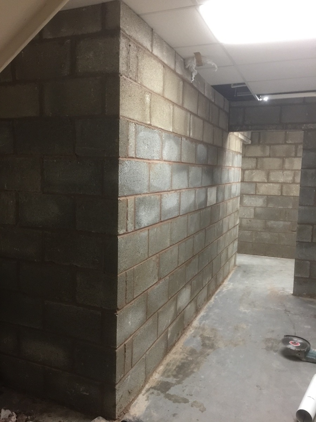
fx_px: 353
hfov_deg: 48.2
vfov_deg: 61.7
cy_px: 211
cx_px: 158
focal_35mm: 29
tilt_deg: -5.3
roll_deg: -1.2
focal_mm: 4.15
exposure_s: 1/17
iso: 125
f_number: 2.2
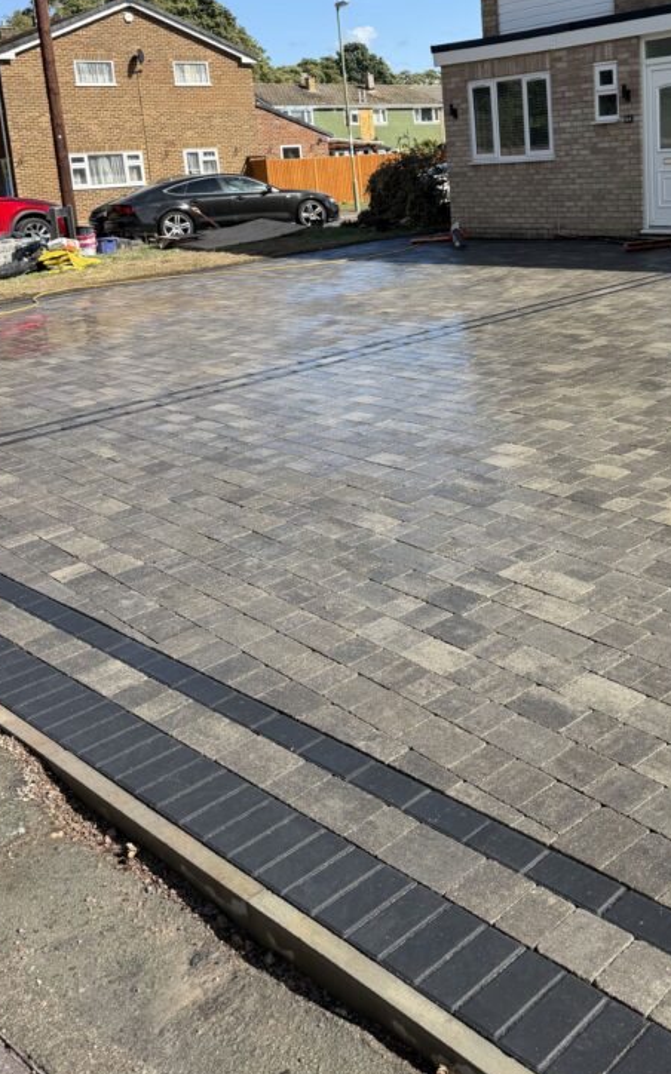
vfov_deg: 53.0
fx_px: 1054
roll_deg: +3.7
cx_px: 524
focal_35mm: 36
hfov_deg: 34.4
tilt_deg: -11.1
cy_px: 359
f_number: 1.78
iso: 80
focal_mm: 6.76
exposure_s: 1/3145
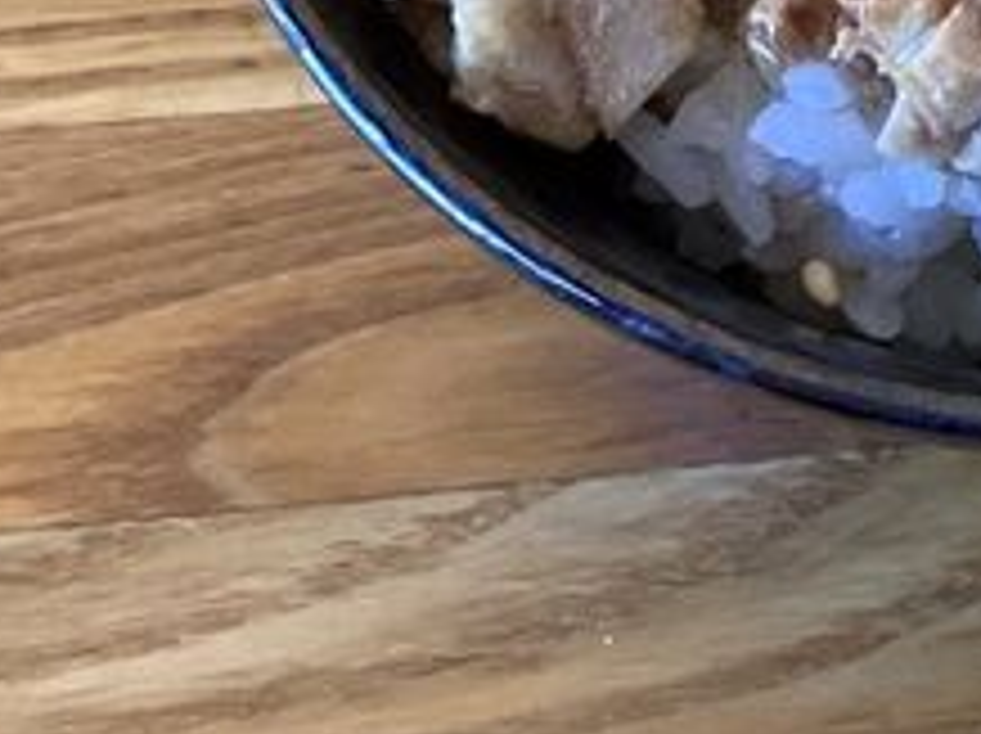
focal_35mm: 116
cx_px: 1258
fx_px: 3284
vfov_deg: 12.4
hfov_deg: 16.1
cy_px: -214
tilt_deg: -60.6
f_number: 2.4
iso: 320
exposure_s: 1/60
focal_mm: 3.3
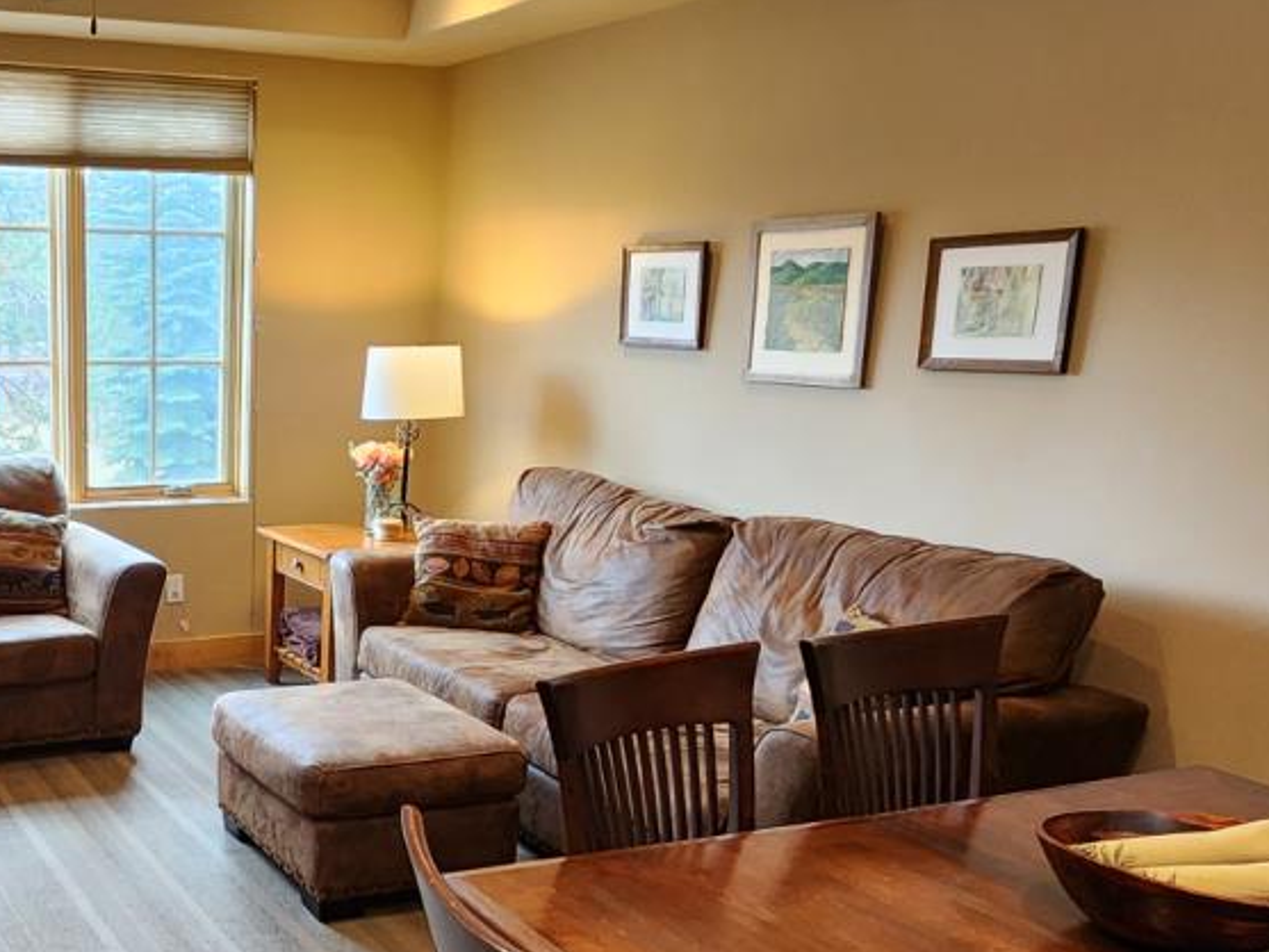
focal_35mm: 35
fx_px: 1283
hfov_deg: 48.4
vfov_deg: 39.6
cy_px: 709
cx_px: 187
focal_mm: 2.2
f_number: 2.2
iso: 320
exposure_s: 1/40
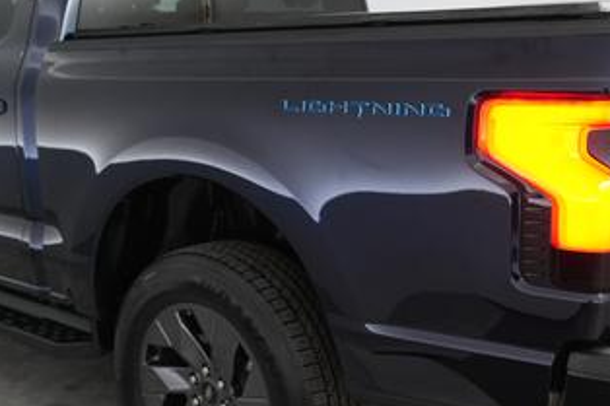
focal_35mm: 51
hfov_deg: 38.7
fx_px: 864
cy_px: 220
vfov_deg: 26.4
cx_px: 241
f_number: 2.8
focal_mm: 25
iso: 2500
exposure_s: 1/160
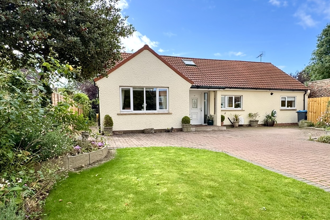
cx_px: 174
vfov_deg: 52.9
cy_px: 128
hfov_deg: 73.7
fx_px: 220
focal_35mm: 24
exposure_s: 1/518
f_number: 2.2
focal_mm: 2.22
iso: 40
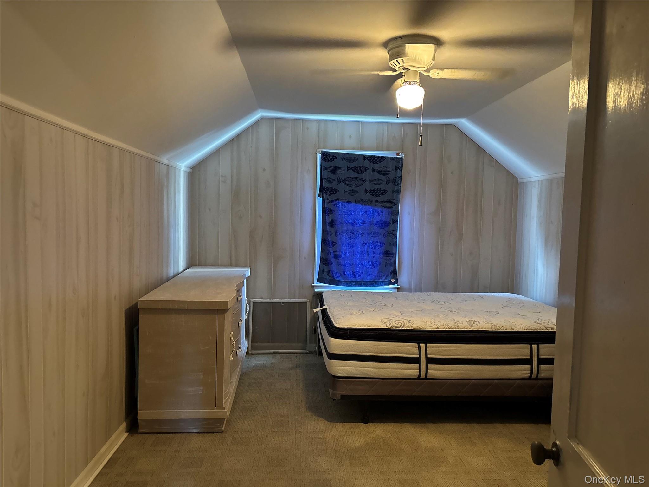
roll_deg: -1.5
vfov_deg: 53.1
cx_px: 324
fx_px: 487
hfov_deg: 67.3
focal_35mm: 26
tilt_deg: -4.0
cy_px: 244
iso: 500
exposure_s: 1/40
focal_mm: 5.96
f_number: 1.6
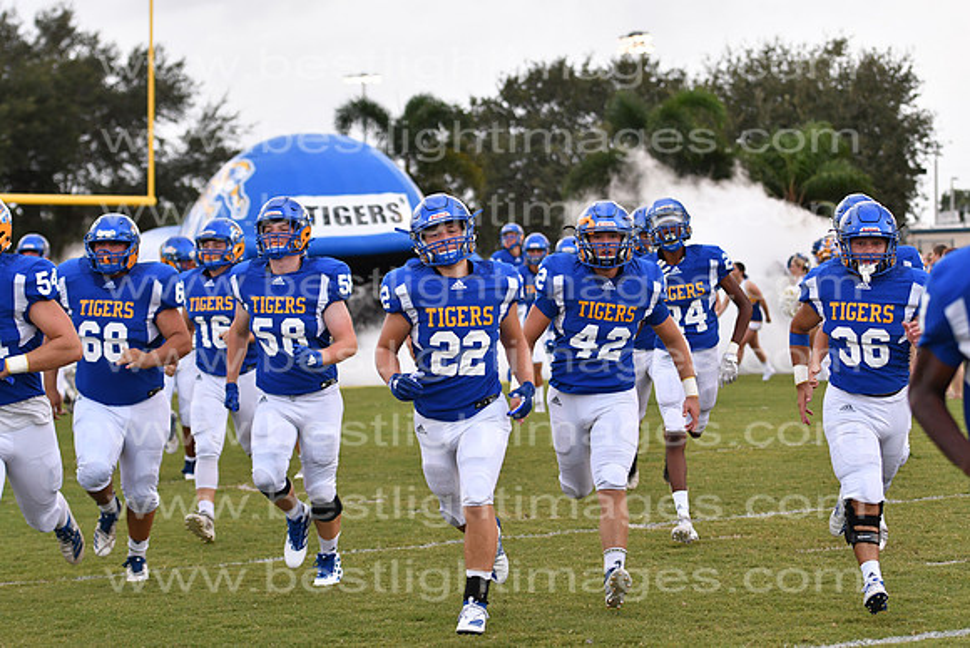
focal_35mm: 105
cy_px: 324
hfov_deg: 19.5
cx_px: 485
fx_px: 2830
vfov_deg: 13.0
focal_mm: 70
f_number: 3.2
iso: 800
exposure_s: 1/1000
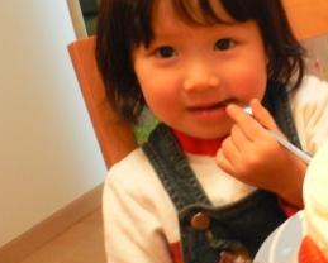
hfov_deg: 30.9
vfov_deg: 25.8
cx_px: 276
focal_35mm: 59
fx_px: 574
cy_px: 110
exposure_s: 1/8
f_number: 2.8
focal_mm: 5.8
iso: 200
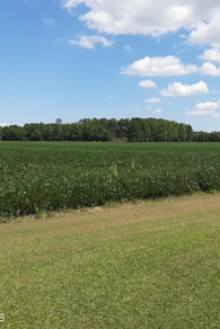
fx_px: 339
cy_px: 164
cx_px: 158
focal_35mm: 37
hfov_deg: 35.4
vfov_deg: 51.9
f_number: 1.7
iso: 40
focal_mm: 3.93
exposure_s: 1/2882
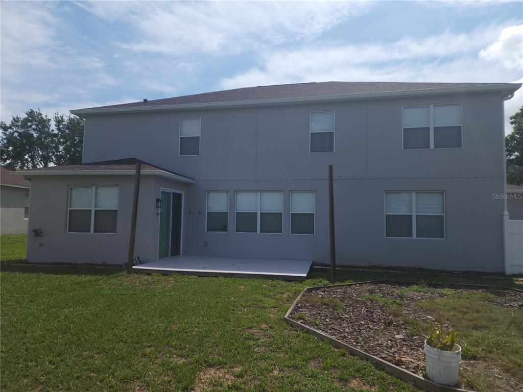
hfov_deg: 73.9
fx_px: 347
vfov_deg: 58.9
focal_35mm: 23
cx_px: 262
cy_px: 196
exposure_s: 1/1272
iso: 12
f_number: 1.8
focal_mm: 6.4
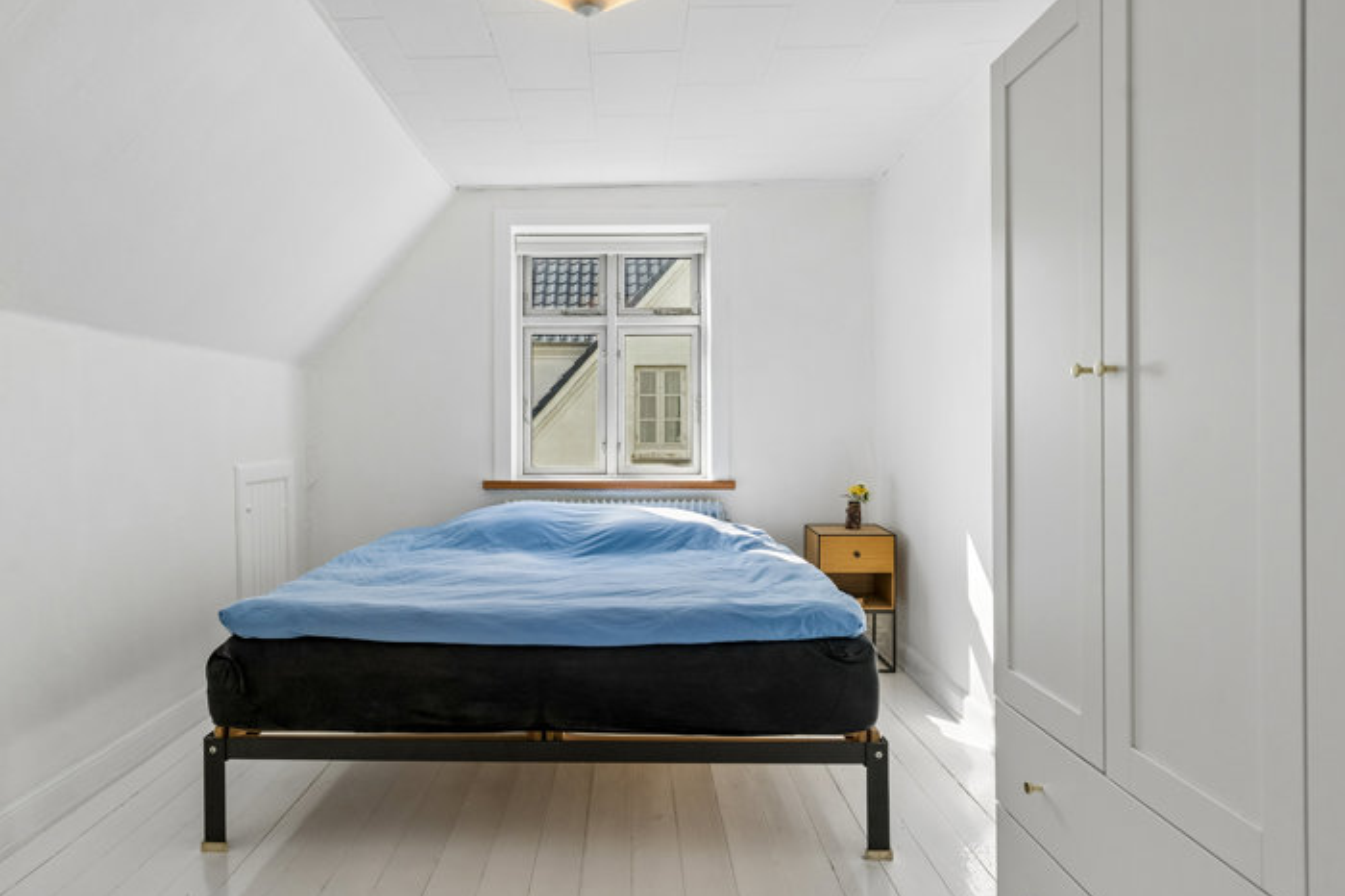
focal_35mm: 24
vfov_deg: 53.1
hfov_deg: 73.6
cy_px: 462
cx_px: 615
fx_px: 896
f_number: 7.1
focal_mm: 21
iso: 800
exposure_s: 1/640
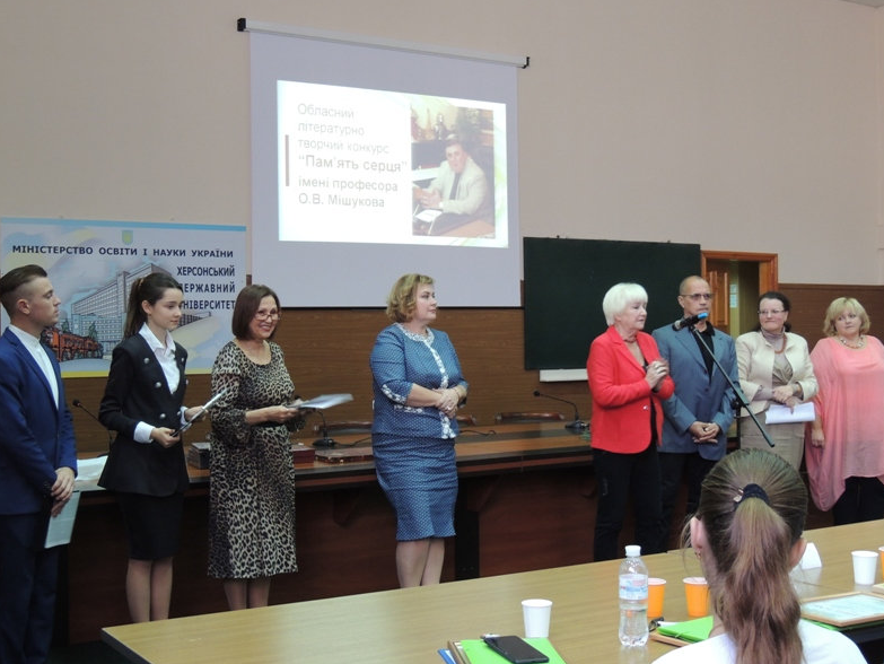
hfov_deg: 39.6
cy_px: 335
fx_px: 1226
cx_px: 449
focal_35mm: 48
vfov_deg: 30.3
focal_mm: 8.3
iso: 400
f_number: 3.5
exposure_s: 1/20
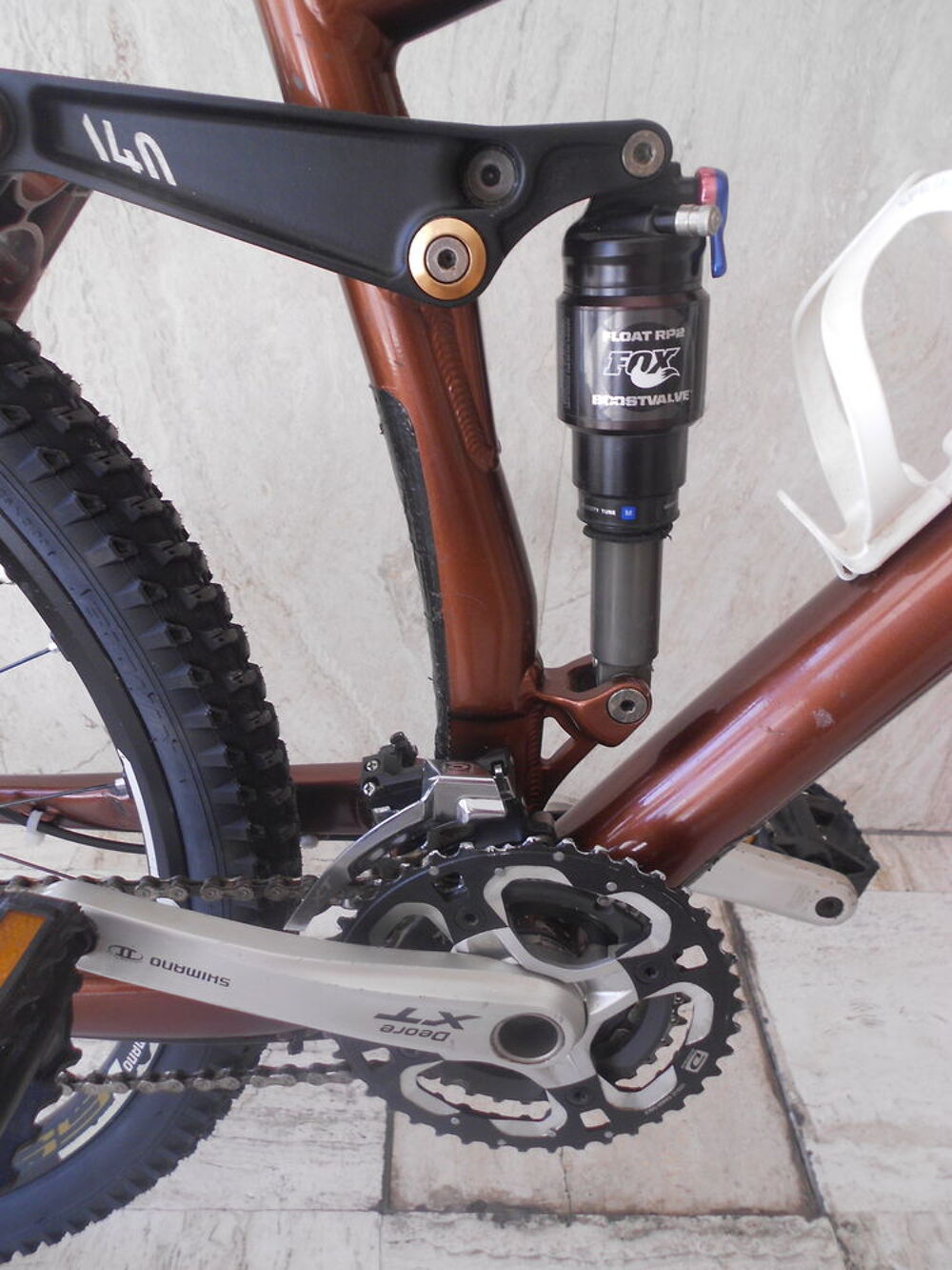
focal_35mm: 26
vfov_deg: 67.3
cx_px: 476
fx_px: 953
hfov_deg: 53.1
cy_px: 635
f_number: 3.2
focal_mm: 4.6
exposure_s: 1/60
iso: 80
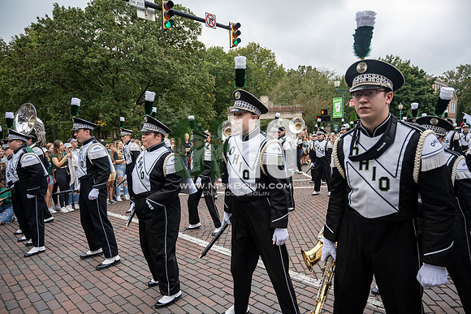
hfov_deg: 73.7
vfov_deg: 53.2
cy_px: 157
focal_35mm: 24
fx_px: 314
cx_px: 236
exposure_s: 1/1600
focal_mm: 24
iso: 800
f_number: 4
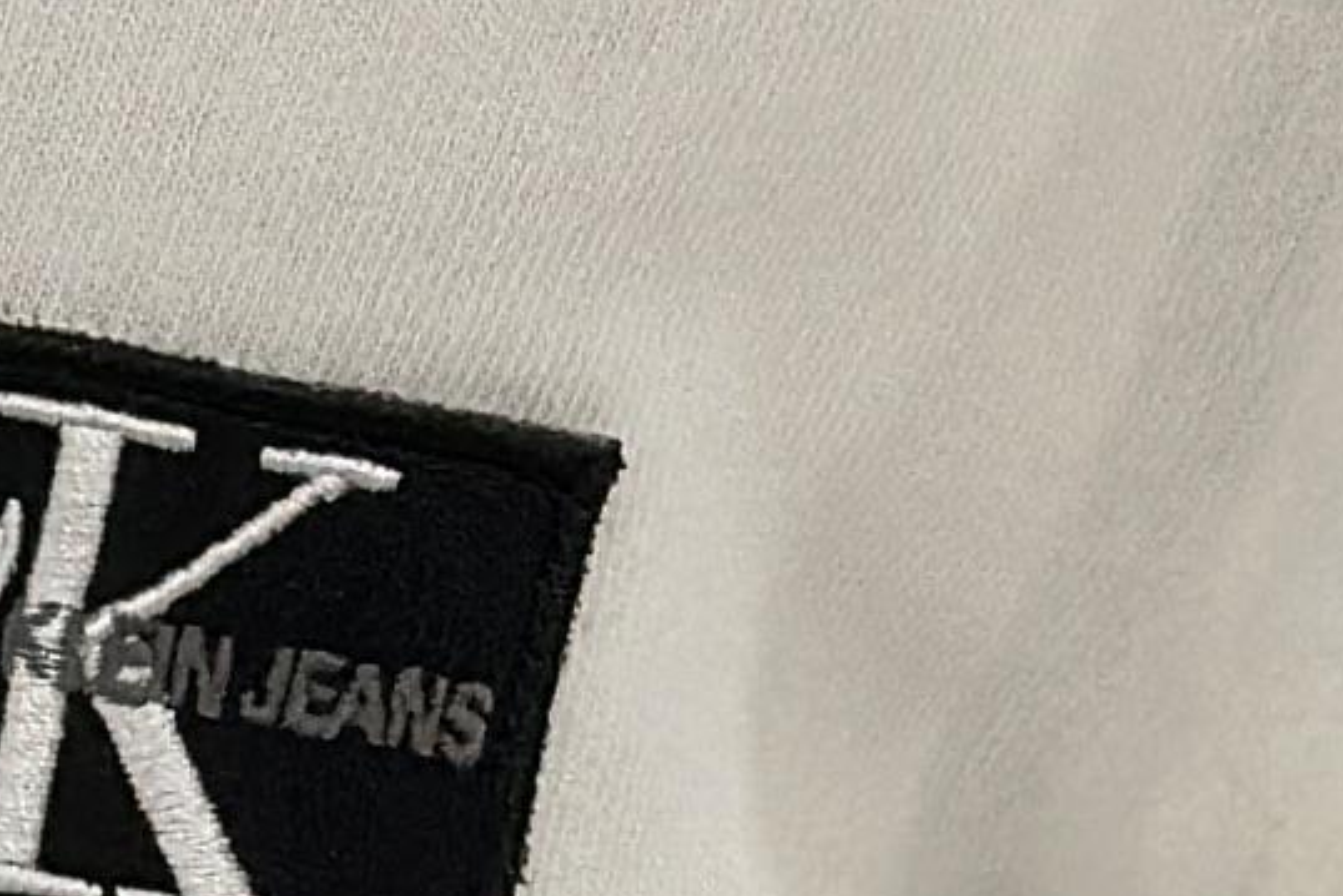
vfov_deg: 3.7
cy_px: 811
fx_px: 13955
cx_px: -579
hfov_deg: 5.5
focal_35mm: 374
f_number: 1.78
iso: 125
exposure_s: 1/100
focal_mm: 6.86
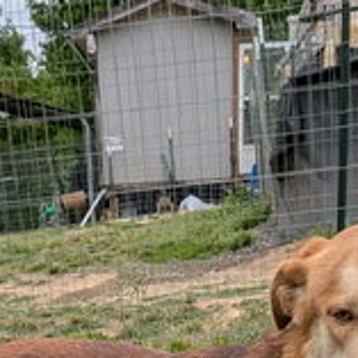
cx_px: 98
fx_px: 1053
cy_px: 635
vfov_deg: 16.4
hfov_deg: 19.2
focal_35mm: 90
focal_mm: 4.53
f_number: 1.7
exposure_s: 1/1653
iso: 27
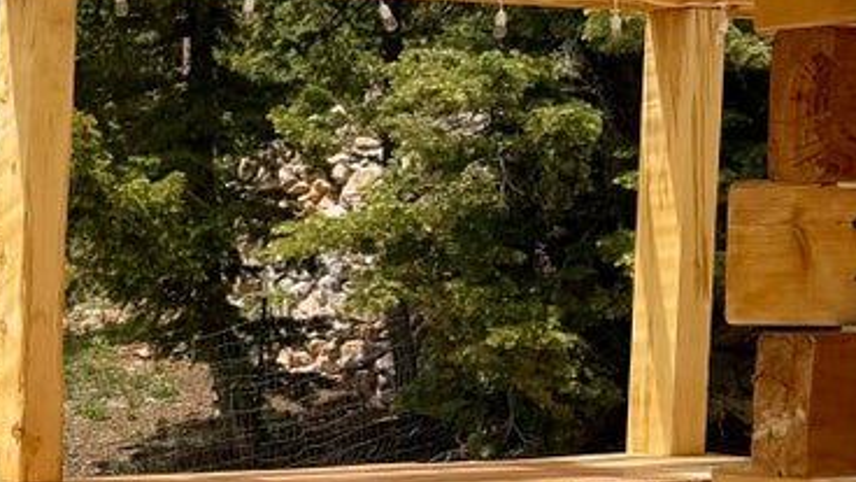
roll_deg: +0.4
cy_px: 454
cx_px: -513
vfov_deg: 12.4
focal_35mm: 97
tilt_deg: -5.4
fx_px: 2202
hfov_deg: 18.8
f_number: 1.78
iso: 80
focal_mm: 6.76
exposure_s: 1/7353
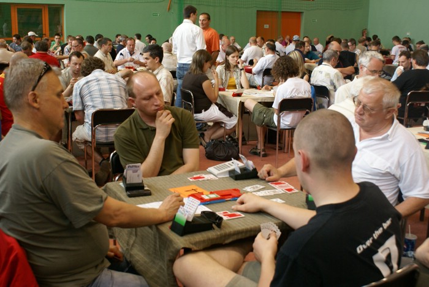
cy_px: 144
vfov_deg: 32.0
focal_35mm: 42
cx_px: 214
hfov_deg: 46.4
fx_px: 501
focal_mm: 28
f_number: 5.6
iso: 400
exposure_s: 1/60
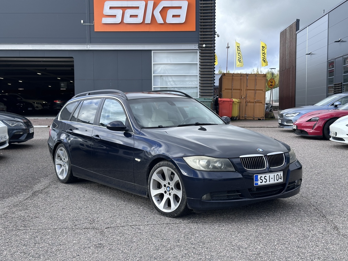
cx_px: 174
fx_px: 483
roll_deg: +0.5
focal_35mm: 48
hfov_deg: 39.7
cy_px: 130
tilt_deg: -1.6
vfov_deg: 30.3
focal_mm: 6.86
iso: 64
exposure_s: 1/1497
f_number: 1.78
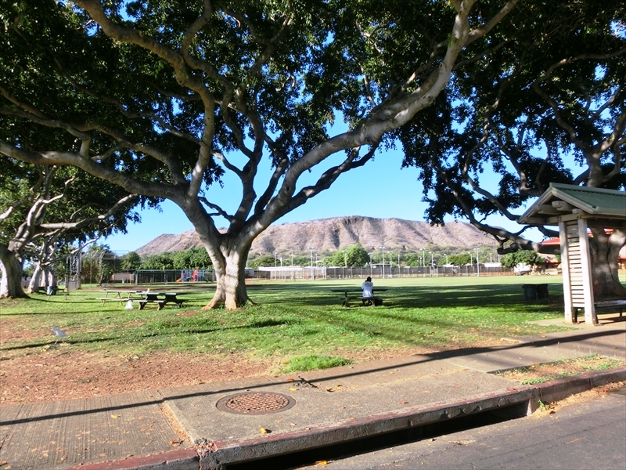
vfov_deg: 54.9
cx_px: 313
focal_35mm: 25
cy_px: 235
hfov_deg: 69.4
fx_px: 452
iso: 80
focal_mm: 4.43
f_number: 3.2
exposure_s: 1/800
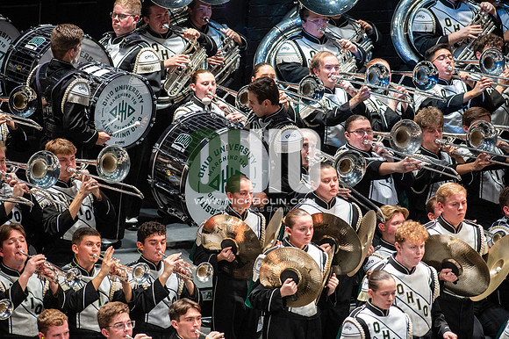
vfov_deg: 4.6
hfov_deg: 6.9
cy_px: 170
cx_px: 254
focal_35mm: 300
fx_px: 4239
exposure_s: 1/400
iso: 5000
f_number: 5.6
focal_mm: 300
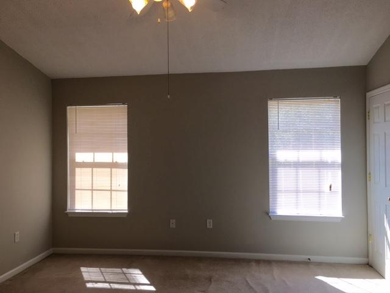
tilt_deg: +0.8
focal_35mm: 29
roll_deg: +0.3
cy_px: 146
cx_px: 195
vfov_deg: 48.2
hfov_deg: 61.7
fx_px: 327
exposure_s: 1/120
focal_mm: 4.15
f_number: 2.2
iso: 32
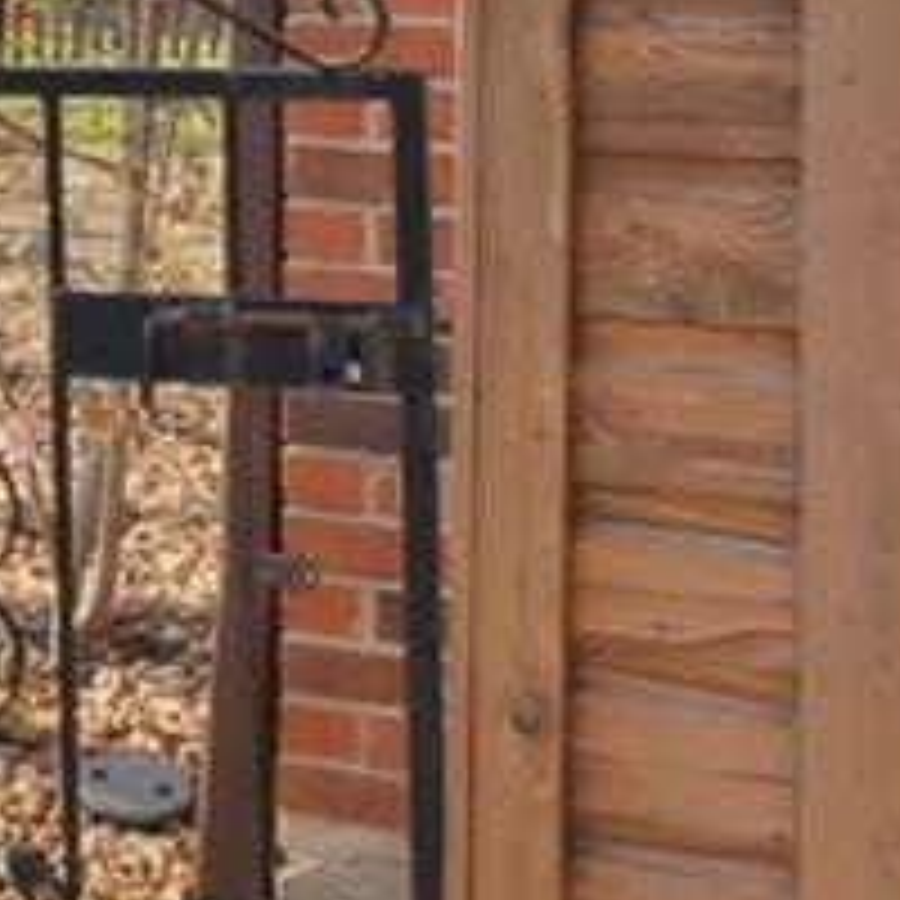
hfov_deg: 13.8
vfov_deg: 15.6
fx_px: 3206
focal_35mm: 109
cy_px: -36
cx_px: -828
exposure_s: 1/100
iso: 100
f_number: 8
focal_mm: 16
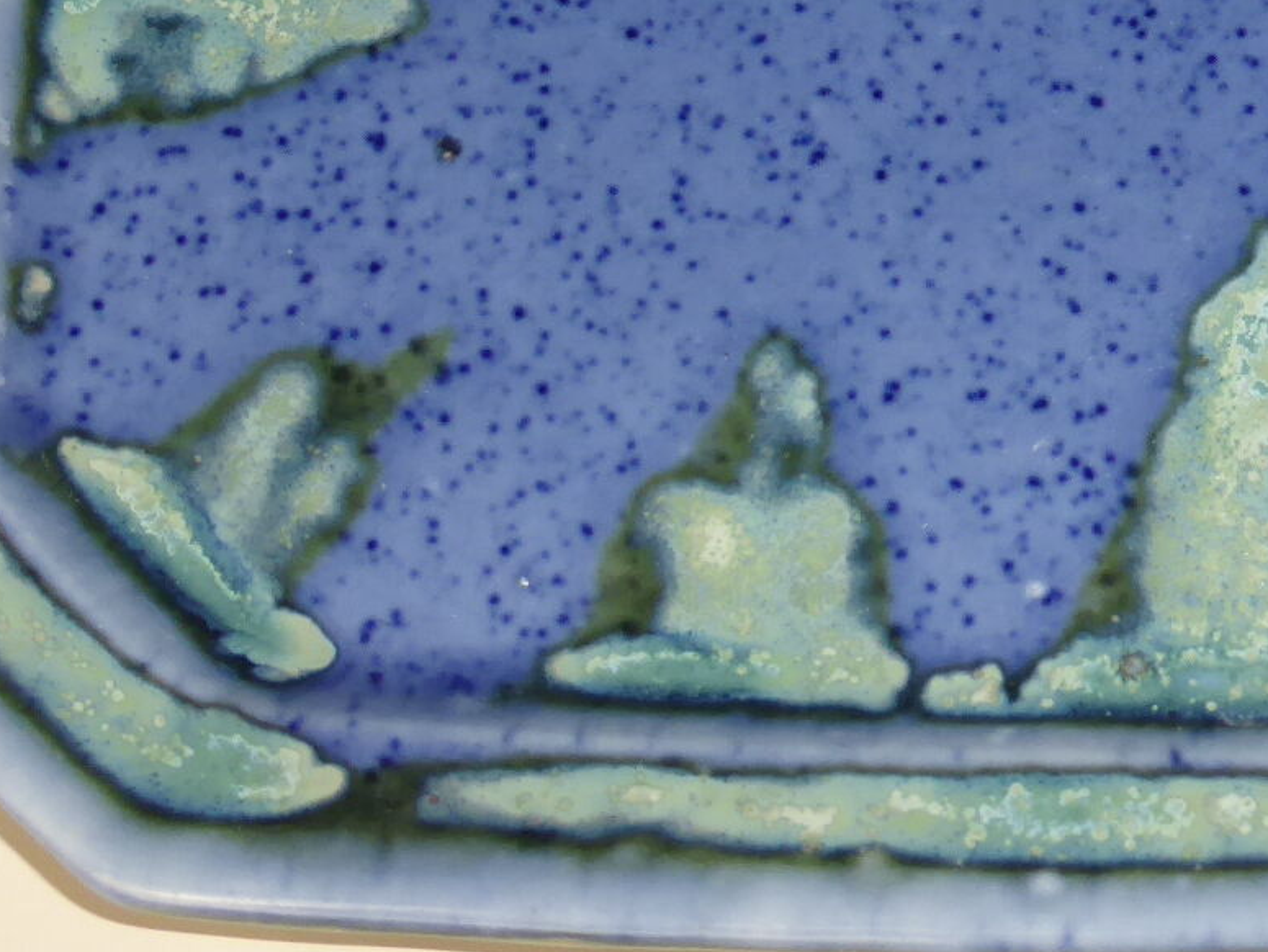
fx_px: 3775
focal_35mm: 103
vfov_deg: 14.1
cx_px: 1248
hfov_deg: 18.6
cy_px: -39
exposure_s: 1/60
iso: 160
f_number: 3.9
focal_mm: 6.9
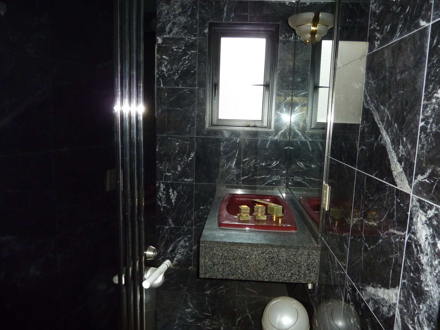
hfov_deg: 69.4
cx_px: 220
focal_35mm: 25
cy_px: 165
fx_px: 318
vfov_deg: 54.9
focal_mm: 4.1
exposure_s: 1/30
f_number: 3.3
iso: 200
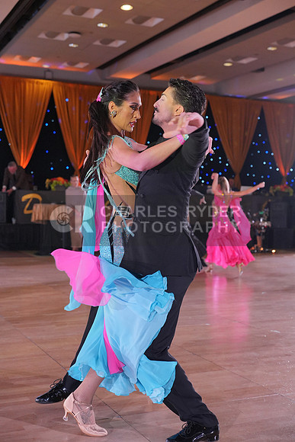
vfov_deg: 39.6
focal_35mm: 50
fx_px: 614
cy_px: 221
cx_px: 148
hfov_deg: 27.0
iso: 2500
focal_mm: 50
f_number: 4
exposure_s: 1/500
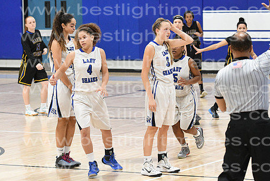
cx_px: 157
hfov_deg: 12.4
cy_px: 76
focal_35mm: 165
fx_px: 1239
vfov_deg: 8.3
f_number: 3.5
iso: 5000
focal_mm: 86
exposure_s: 1/640
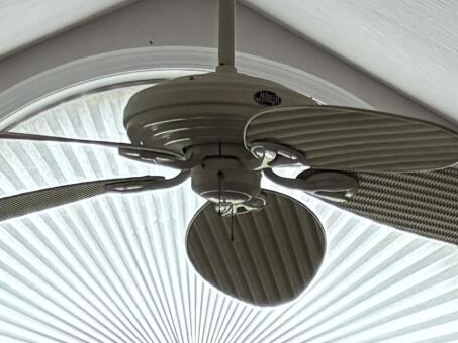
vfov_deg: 7.9
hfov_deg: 11.3
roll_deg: -0.8
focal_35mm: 172
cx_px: 529
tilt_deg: -3.4
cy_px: 868
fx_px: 2276
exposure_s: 1/120
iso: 200
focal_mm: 5.96
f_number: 1.6
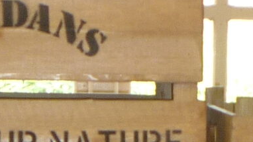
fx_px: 1469
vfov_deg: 5.5
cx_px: 263
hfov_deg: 9.8
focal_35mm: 219
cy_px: 227
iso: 125
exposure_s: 1/30
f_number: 3.3
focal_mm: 5.2
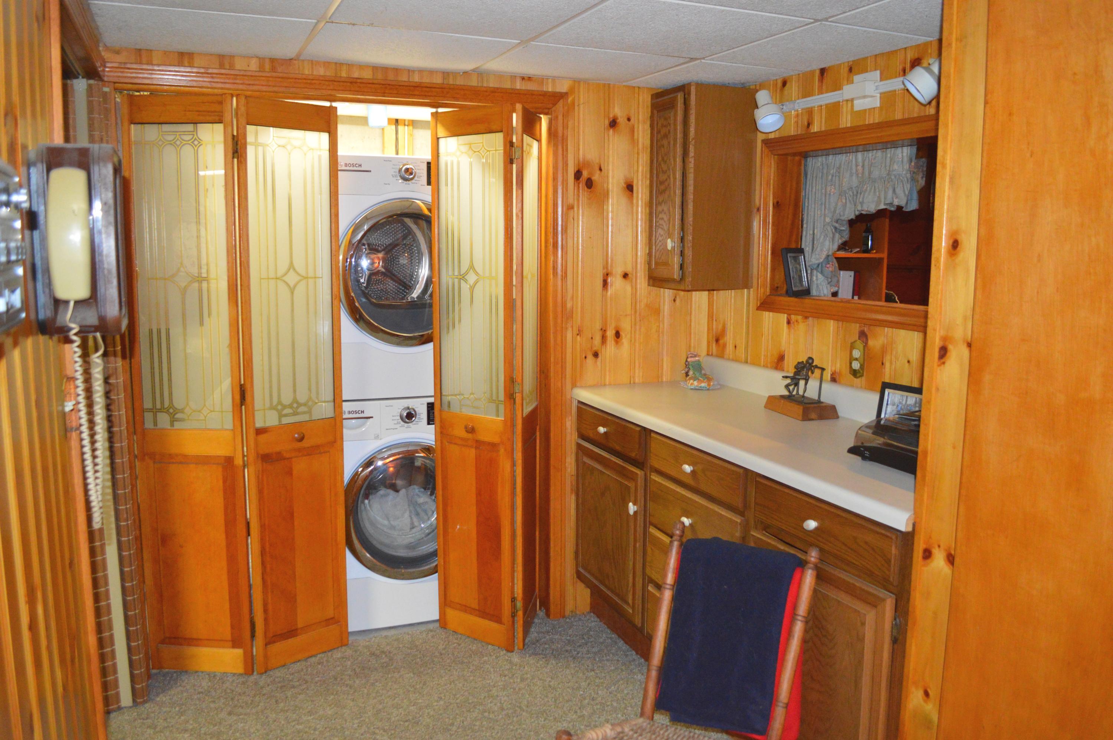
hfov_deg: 67.4
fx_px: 834
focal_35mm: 27
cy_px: 370
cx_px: 556
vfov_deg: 47.8
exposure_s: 1/30
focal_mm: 18
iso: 2200
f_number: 3.5
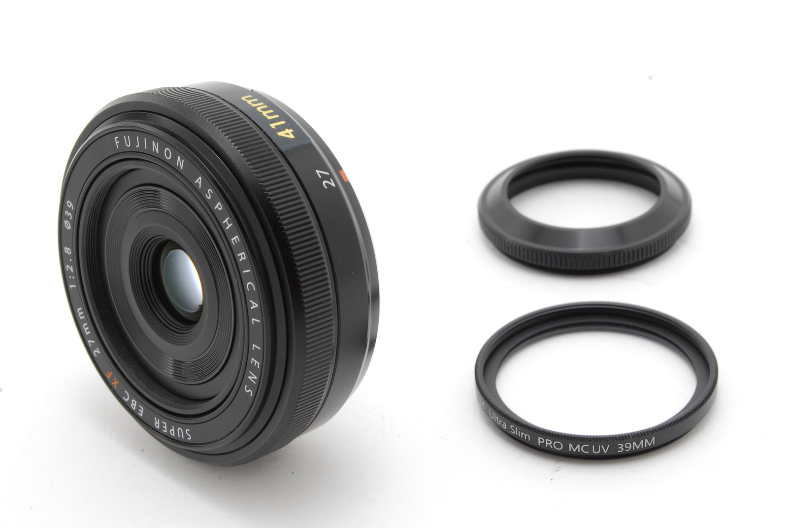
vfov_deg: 16.6
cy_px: 264
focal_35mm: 82
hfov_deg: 24.6
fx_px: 1808
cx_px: 394
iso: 320
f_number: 18
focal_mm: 55
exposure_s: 1/100
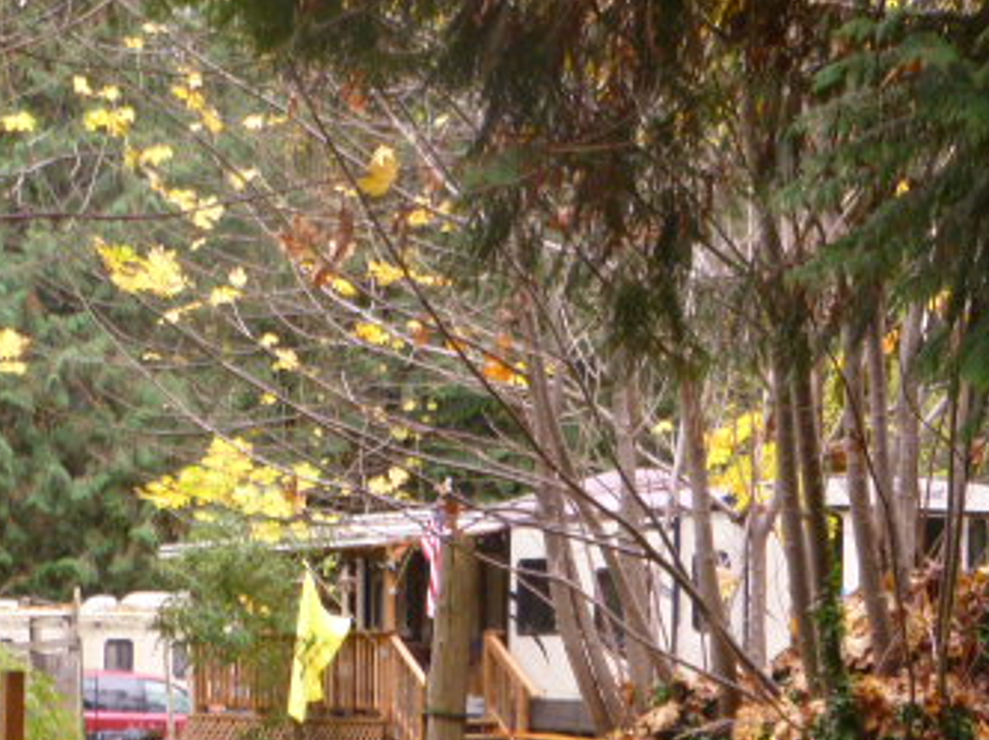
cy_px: 594
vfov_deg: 11.6
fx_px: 3625
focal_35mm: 127
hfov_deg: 15.5
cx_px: 437
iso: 400
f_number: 4.9
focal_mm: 11.7
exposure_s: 1/30
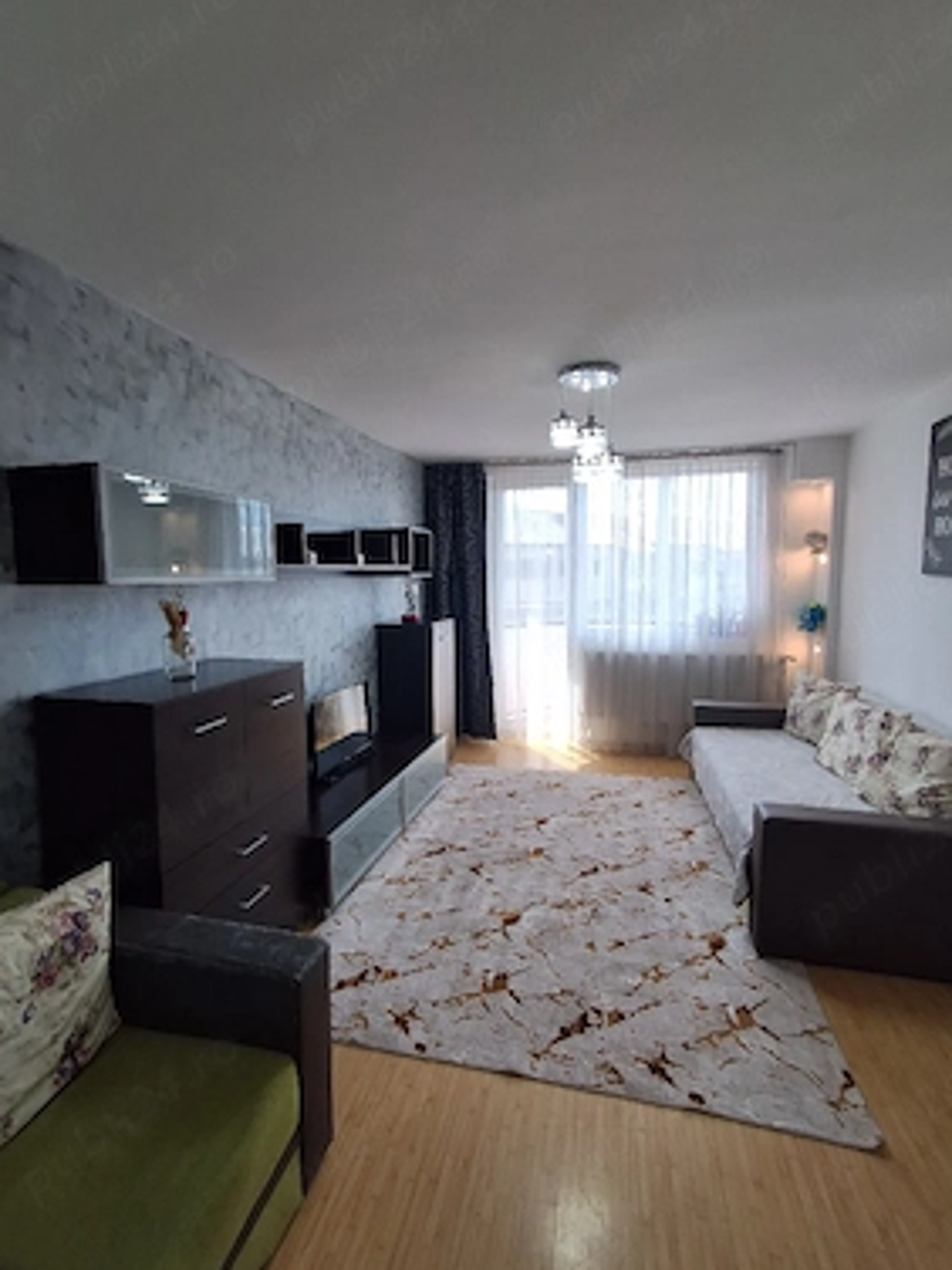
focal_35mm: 17
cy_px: 628
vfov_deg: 91.0
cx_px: 459
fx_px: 623
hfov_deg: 74.7
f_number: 2.2
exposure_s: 1/100
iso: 40
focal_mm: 1.64
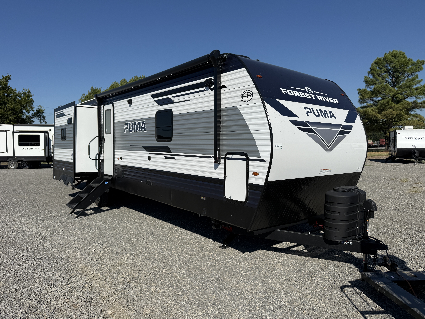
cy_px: 160
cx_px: 212
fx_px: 295
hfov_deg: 71.6
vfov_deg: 56.8
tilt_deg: -5.1
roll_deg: -0.3
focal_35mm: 24
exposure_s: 1/10309
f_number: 1.78
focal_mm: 6.76
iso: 80
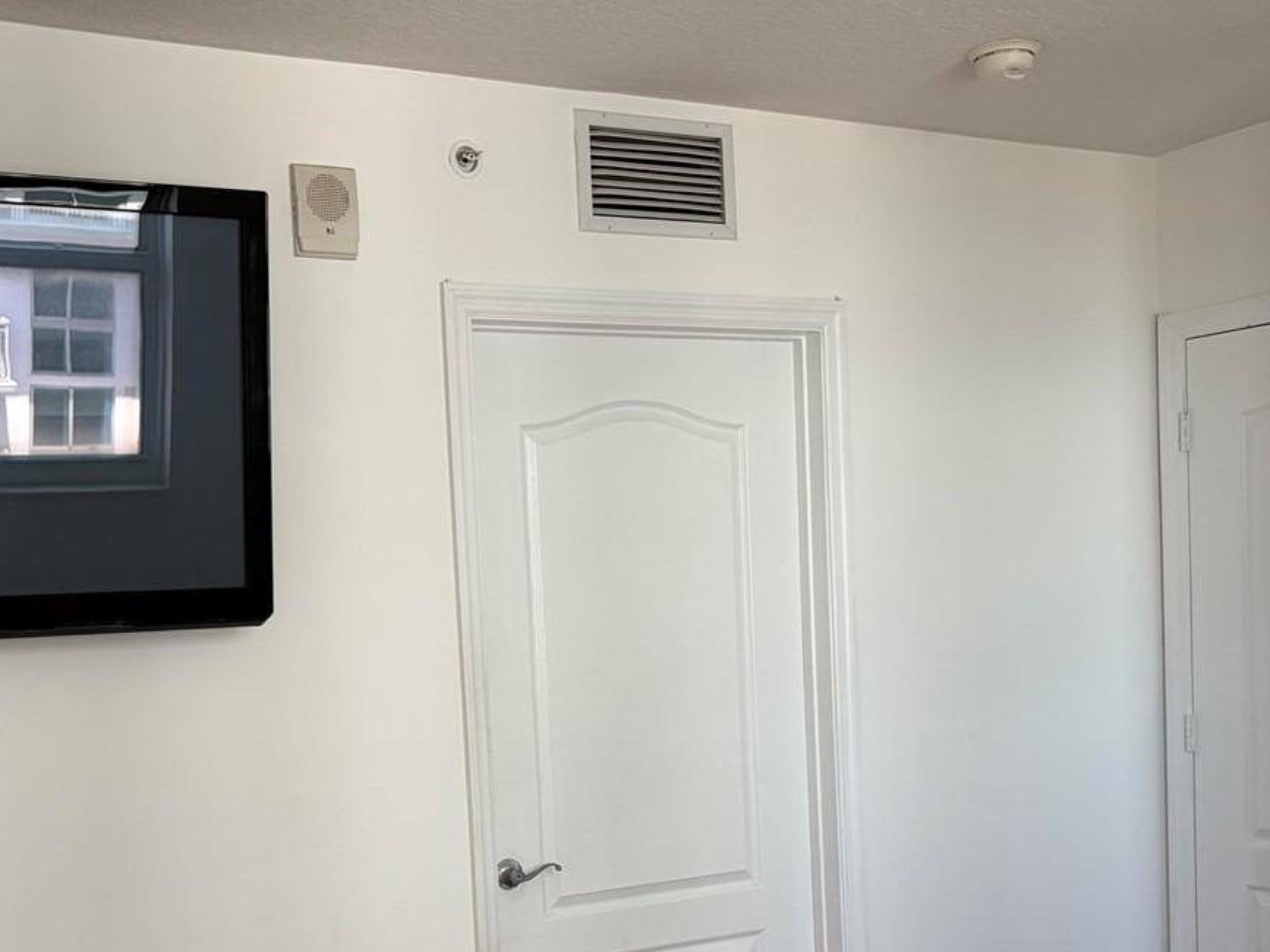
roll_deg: +3.2
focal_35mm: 48
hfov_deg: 39.5
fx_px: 1761
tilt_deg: -3.1
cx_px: 523
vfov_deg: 29.7
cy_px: 734
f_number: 1.6
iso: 50
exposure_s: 1/121
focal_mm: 5.96
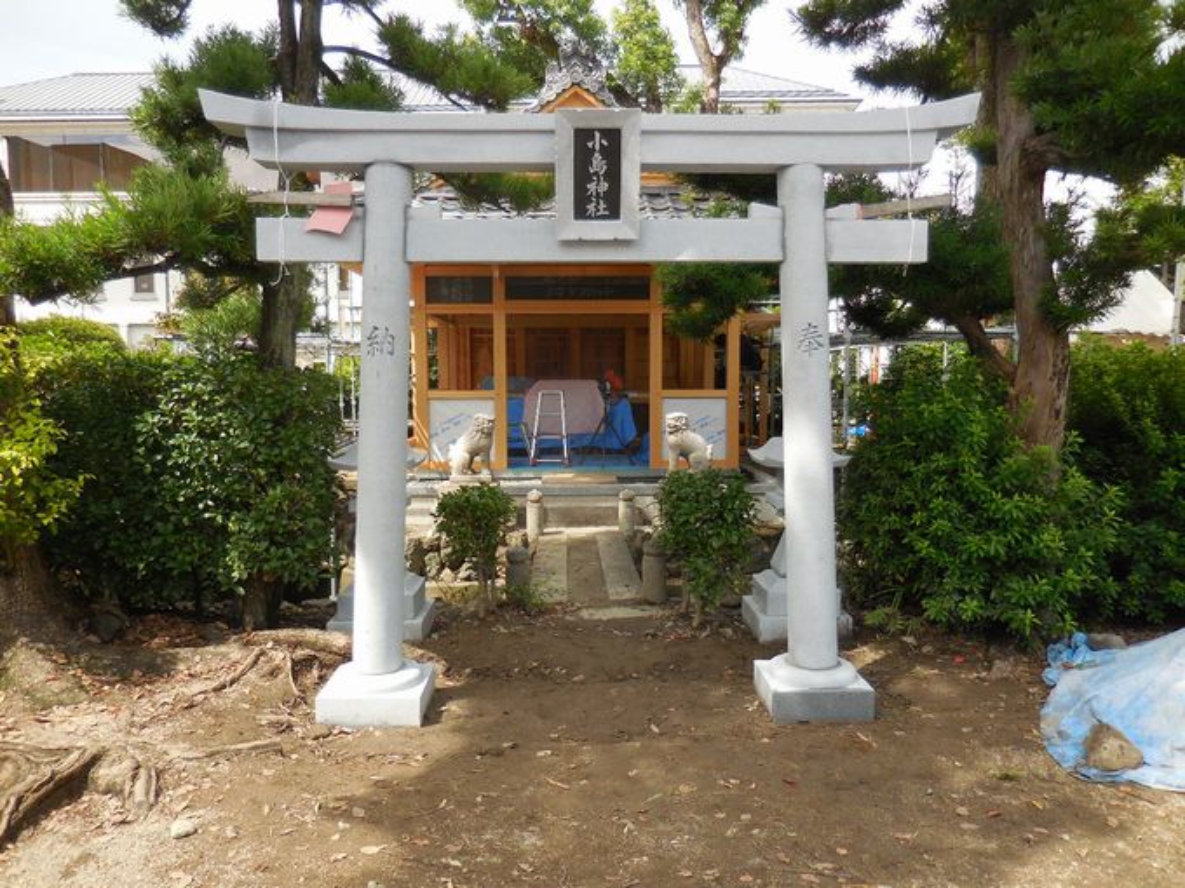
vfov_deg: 54.9
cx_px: 592
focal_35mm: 25
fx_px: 856
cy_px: 444
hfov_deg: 69.4
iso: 125
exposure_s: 1/500
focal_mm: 4.5
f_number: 3.3
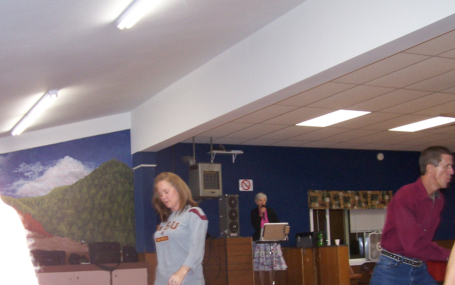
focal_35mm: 52
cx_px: 215
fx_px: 645
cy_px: 179
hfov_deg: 38.9
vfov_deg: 24.8
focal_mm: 6.3
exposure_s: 1/60
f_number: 2.8
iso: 140
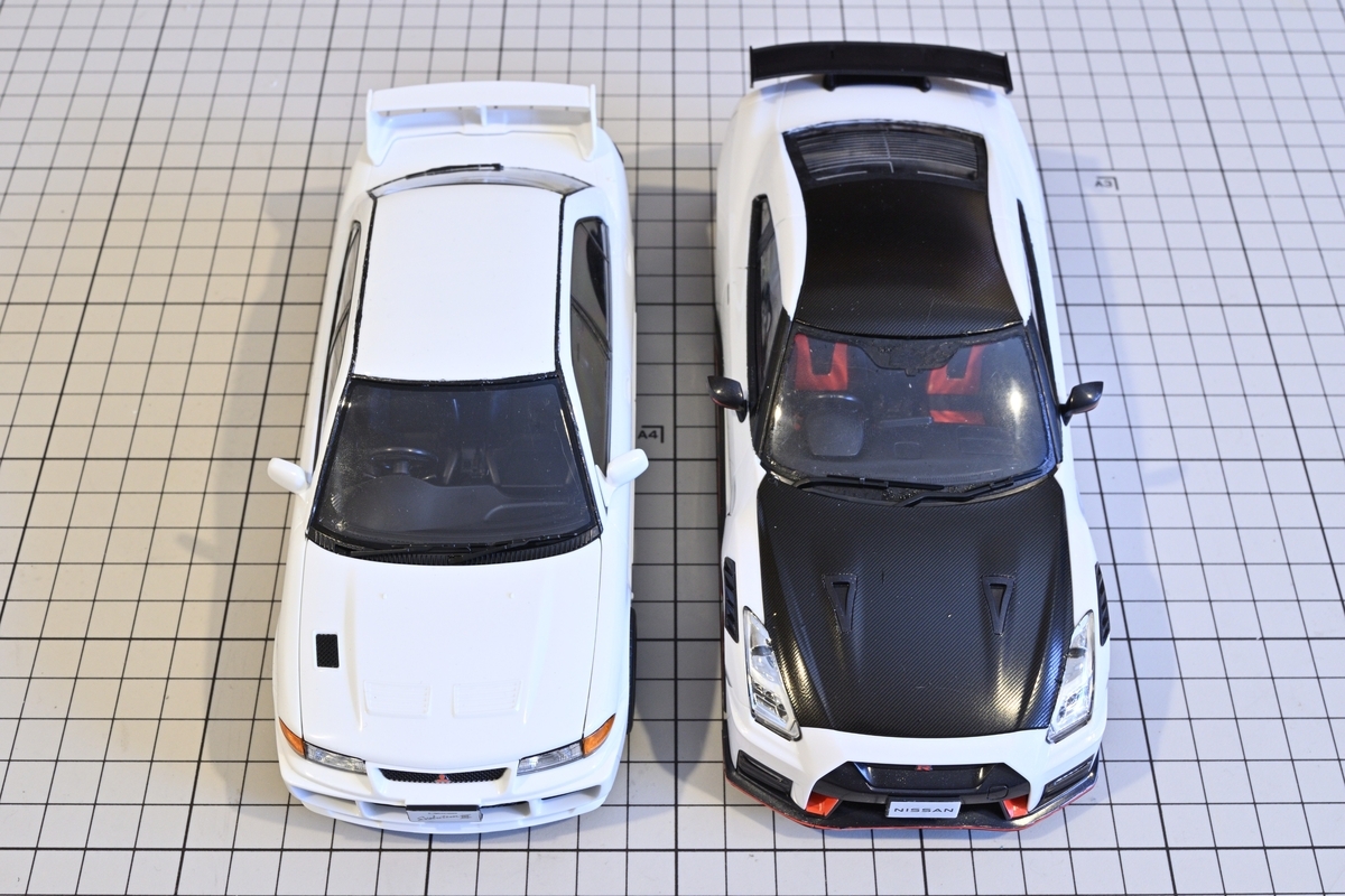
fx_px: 1905
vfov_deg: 26.5
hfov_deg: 38.9
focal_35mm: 51
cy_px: 448
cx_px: 672
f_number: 13
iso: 400
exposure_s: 1/1.3
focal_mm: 34
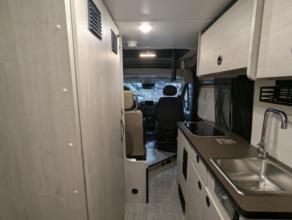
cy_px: 110
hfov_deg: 94.4
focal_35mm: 16
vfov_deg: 78.2
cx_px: 146
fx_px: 135
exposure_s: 1/45.1
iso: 157
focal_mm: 2.35
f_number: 2.2
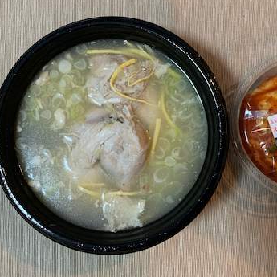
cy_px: 112
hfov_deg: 41.6
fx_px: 362
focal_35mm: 40
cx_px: 172
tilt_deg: -82.7
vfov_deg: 41.7
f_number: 1.8
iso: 250
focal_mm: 4.25
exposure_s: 1/50
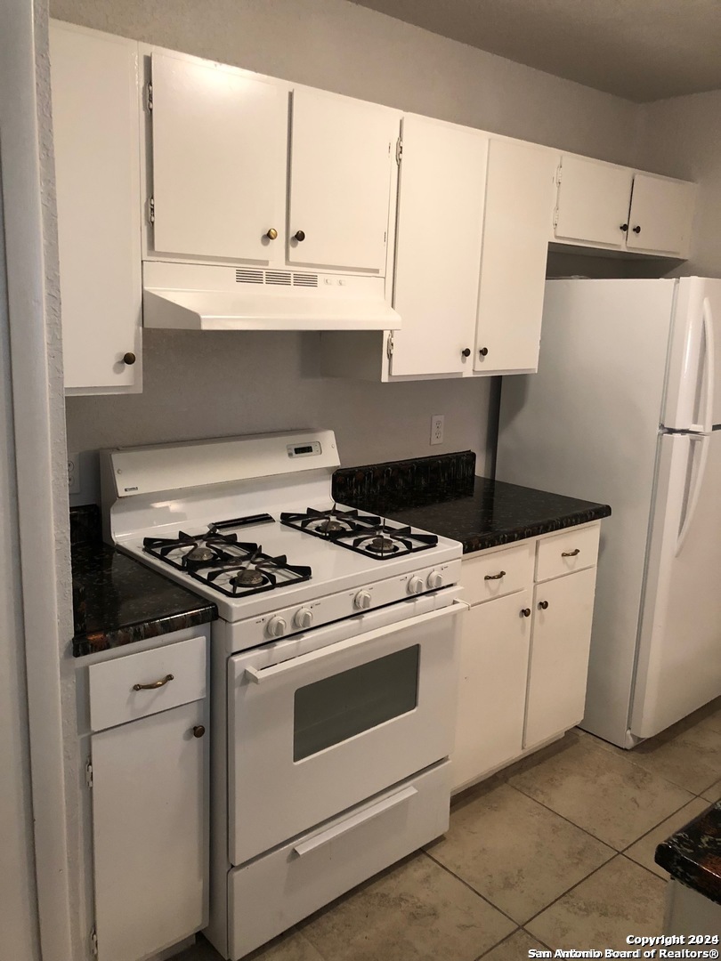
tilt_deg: -11.8
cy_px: 480
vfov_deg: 63.4
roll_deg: -2.6
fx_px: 778
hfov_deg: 49.7
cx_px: 360
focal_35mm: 28
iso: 80
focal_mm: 4
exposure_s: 1/15
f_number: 1.8
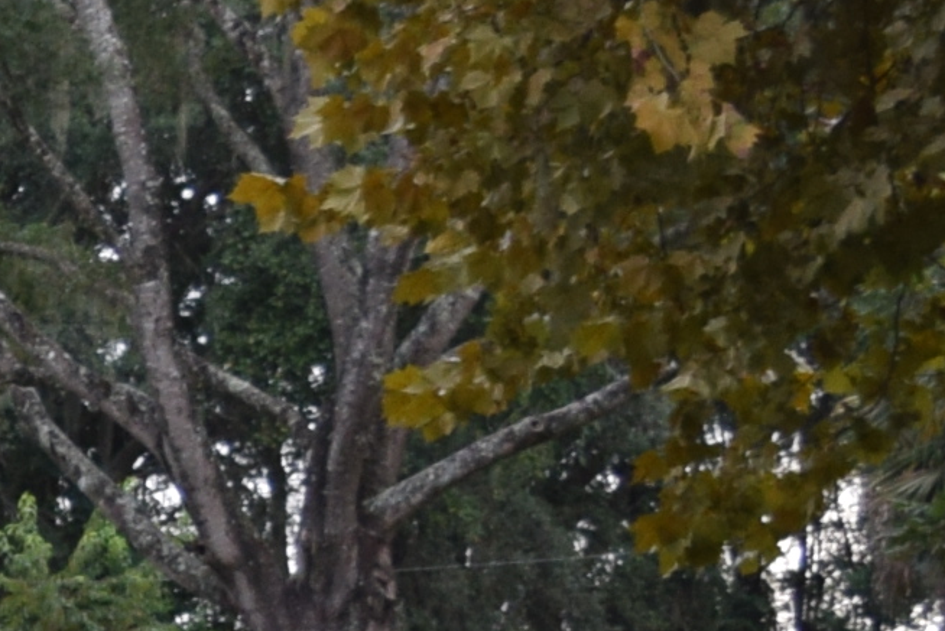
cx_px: -1955
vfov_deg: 5.0
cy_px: 1424
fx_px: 7039
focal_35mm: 268
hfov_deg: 6.9
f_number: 5.6
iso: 400
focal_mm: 26
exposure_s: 1/125
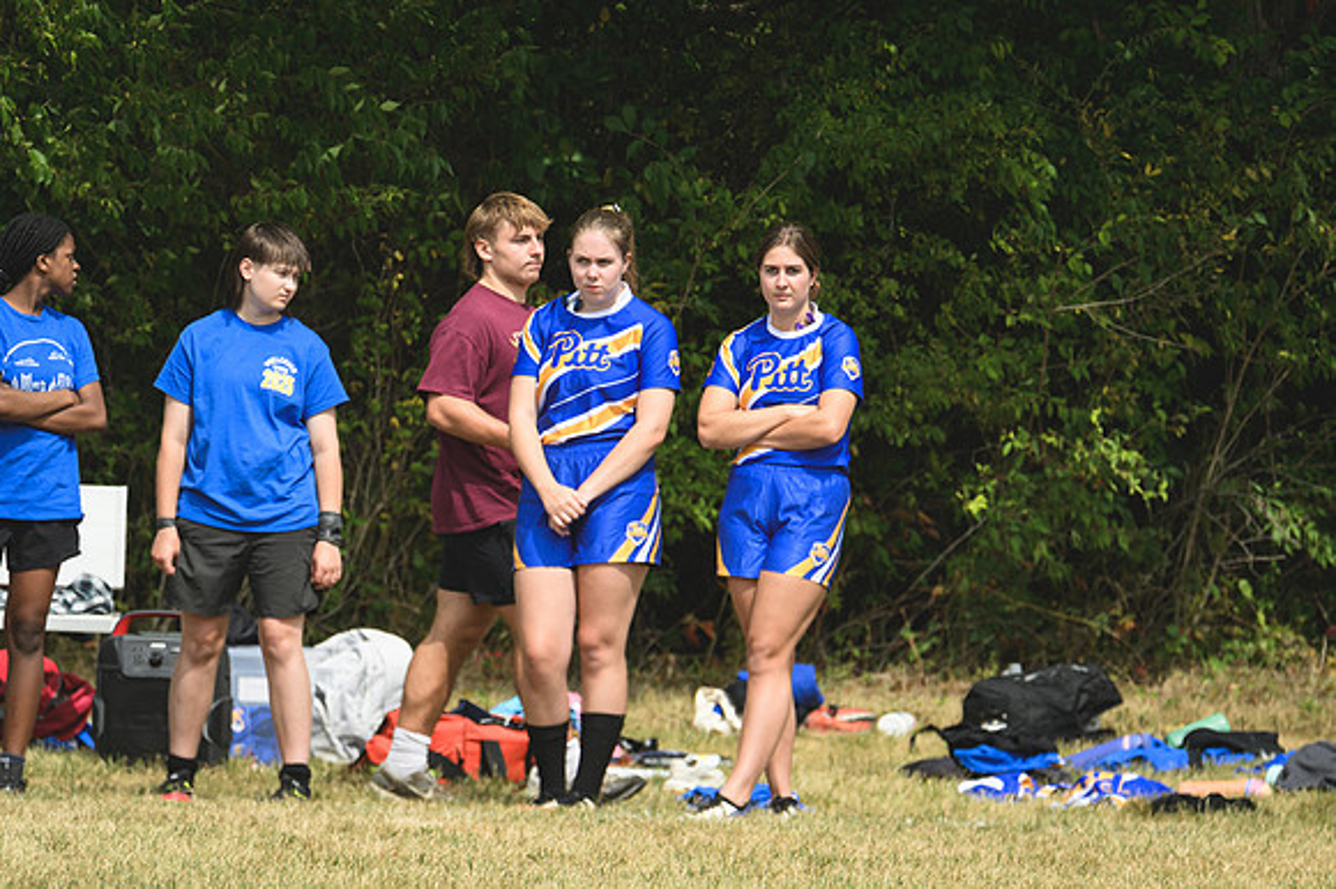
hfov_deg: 2.8
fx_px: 27816
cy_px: 444
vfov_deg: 1.8
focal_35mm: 750
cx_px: 668
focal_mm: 500
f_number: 6.3
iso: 280
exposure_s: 1/1000
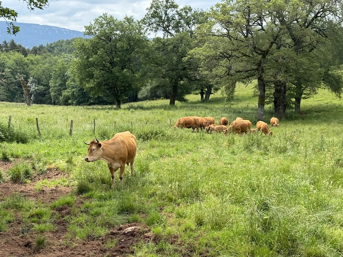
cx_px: 172
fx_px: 476
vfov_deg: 30.3
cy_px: 128
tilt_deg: -7.3
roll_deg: +0.0
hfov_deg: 39.7
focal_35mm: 48
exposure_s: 1/1637
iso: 64
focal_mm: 6.86
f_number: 1.78
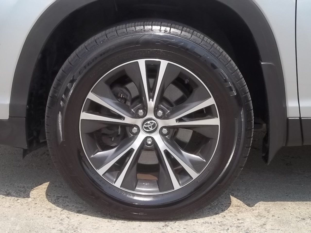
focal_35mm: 71
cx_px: 156
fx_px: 638
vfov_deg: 20.7
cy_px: 116
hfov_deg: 27.4
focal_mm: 12.67
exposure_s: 1/200
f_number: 5.9
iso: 64
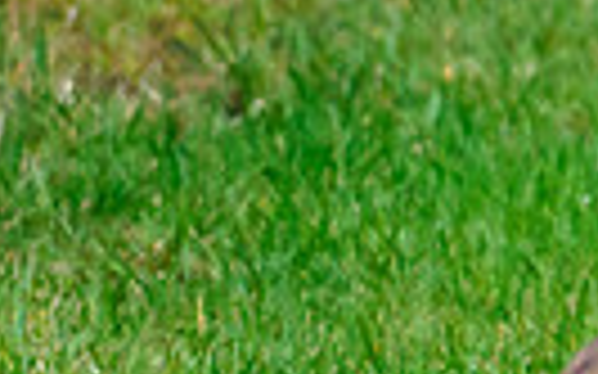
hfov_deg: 0.5
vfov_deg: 0.3
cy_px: 266
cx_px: 1245
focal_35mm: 4066
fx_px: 66237
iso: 1600
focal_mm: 385
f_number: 7.1
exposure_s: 1/320
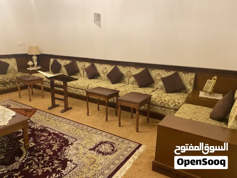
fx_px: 178
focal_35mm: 26
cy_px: 89
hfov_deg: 67.3
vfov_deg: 53.1
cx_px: 118
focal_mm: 4.25
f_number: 1.8
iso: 100
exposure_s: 1/50
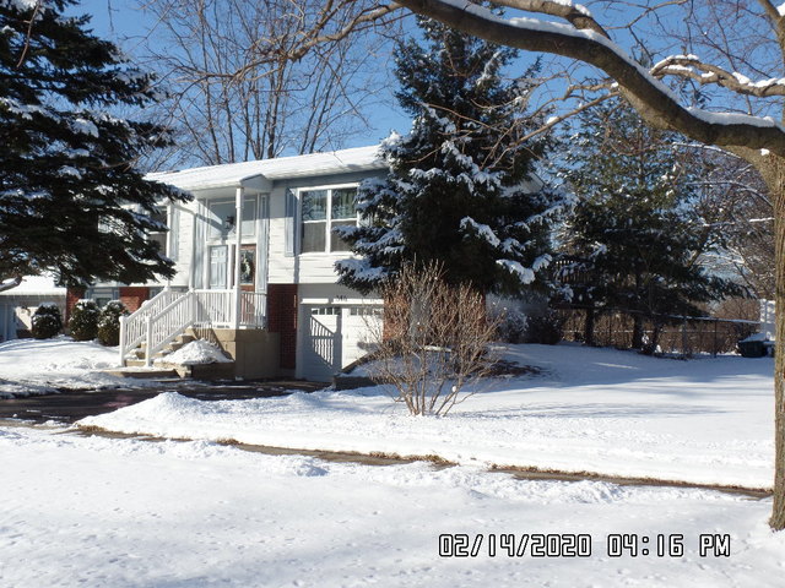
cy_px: 294
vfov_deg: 34.3
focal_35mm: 42
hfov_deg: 44.8
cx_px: 392
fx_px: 952
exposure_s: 1/1000
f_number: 3.6
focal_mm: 7.5
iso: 80
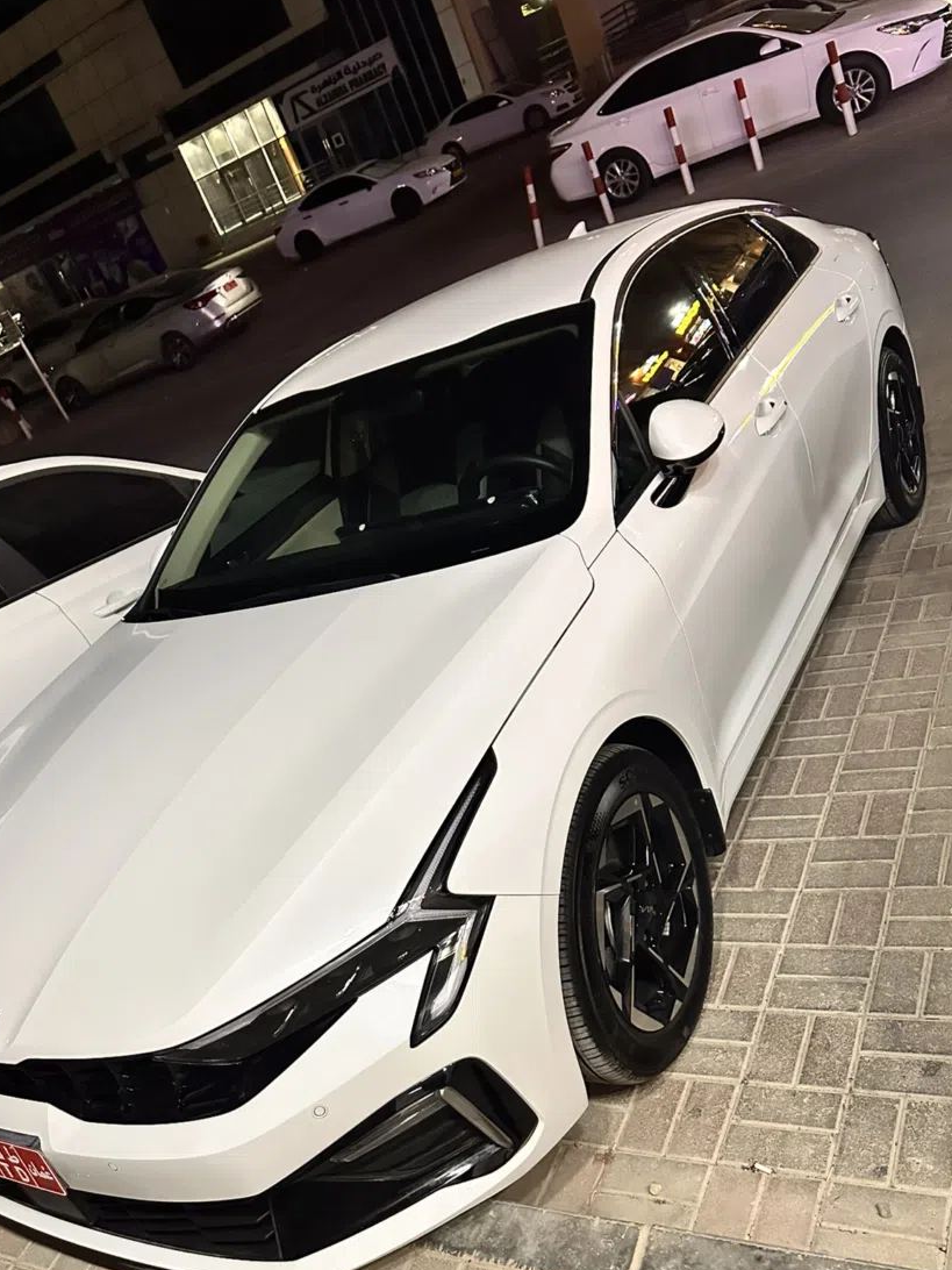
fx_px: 1100
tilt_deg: -25.4
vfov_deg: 59.8
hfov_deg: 46.7
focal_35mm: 30
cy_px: 711
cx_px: 415
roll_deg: +25.6
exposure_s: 1/50
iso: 800
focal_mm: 6.86
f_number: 1.78
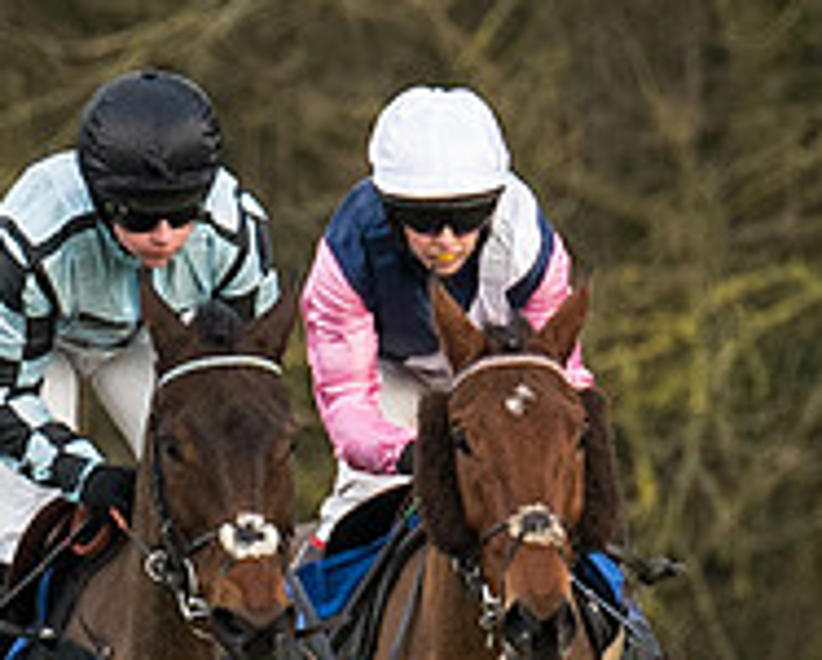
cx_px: 129
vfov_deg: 0.7
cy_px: 607
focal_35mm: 2328
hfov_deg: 0.8
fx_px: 56695
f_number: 4
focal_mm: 270
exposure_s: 1/1250
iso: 800
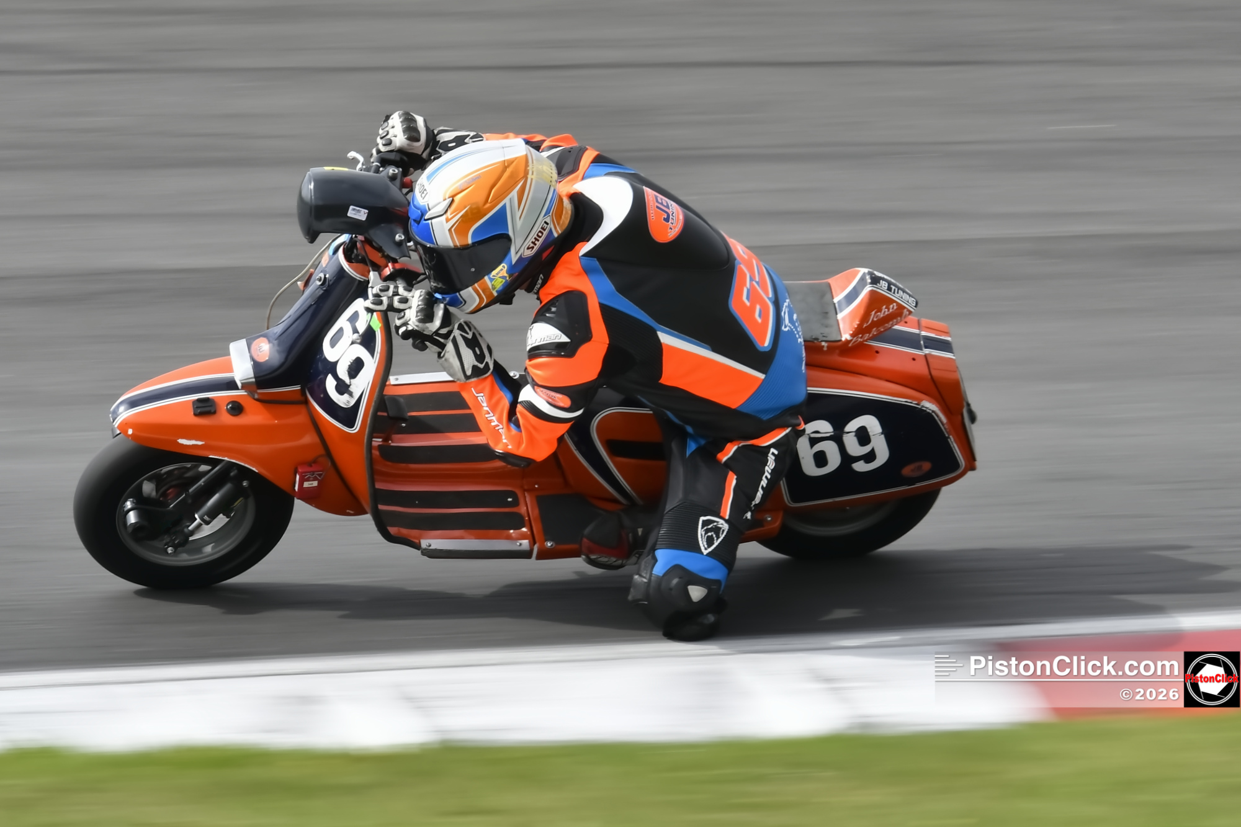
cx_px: 620
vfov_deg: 3.1
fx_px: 15510
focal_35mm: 450
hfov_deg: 4.6
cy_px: 414
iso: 180
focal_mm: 300
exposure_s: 1/200
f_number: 13
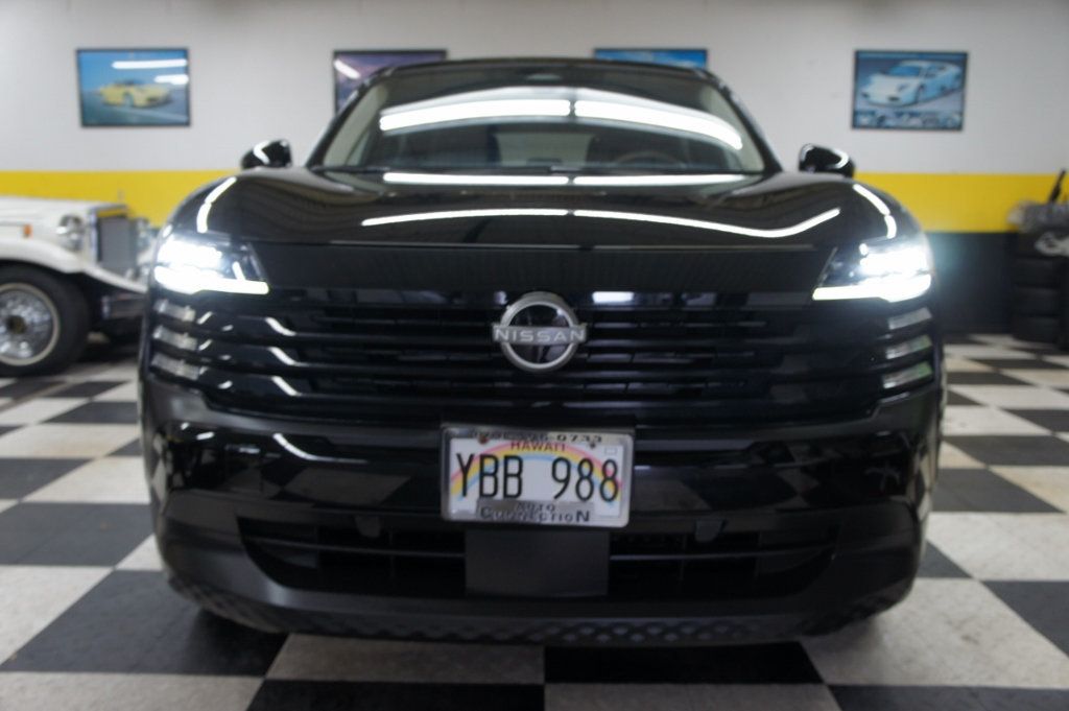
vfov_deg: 43.5
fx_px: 890
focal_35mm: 30
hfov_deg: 62.0
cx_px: 534
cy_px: 356
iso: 250
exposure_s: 1/30
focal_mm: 20
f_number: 4
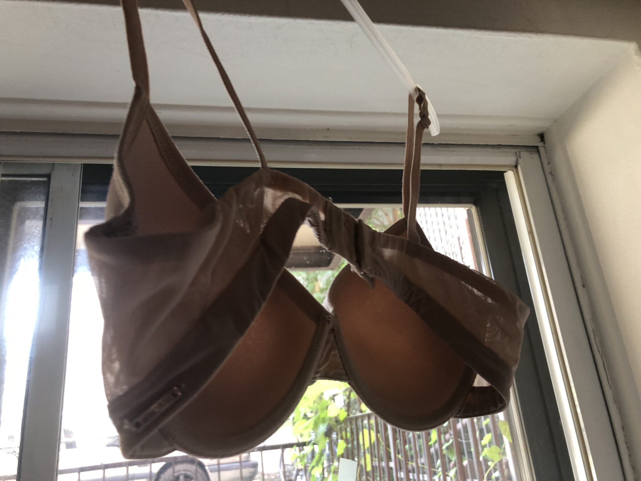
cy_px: 240
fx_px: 518
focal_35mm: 28
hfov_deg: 63.4
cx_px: 320
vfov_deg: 49.7
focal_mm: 3.99
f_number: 1.8
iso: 40
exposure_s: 1/20
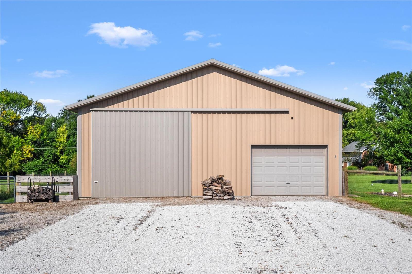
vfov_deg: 36.9
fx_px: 412
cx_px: 206
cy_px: 137
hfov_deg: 53.1
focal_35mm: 36
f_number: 8
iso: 400
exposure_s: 1/1600
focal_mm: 18
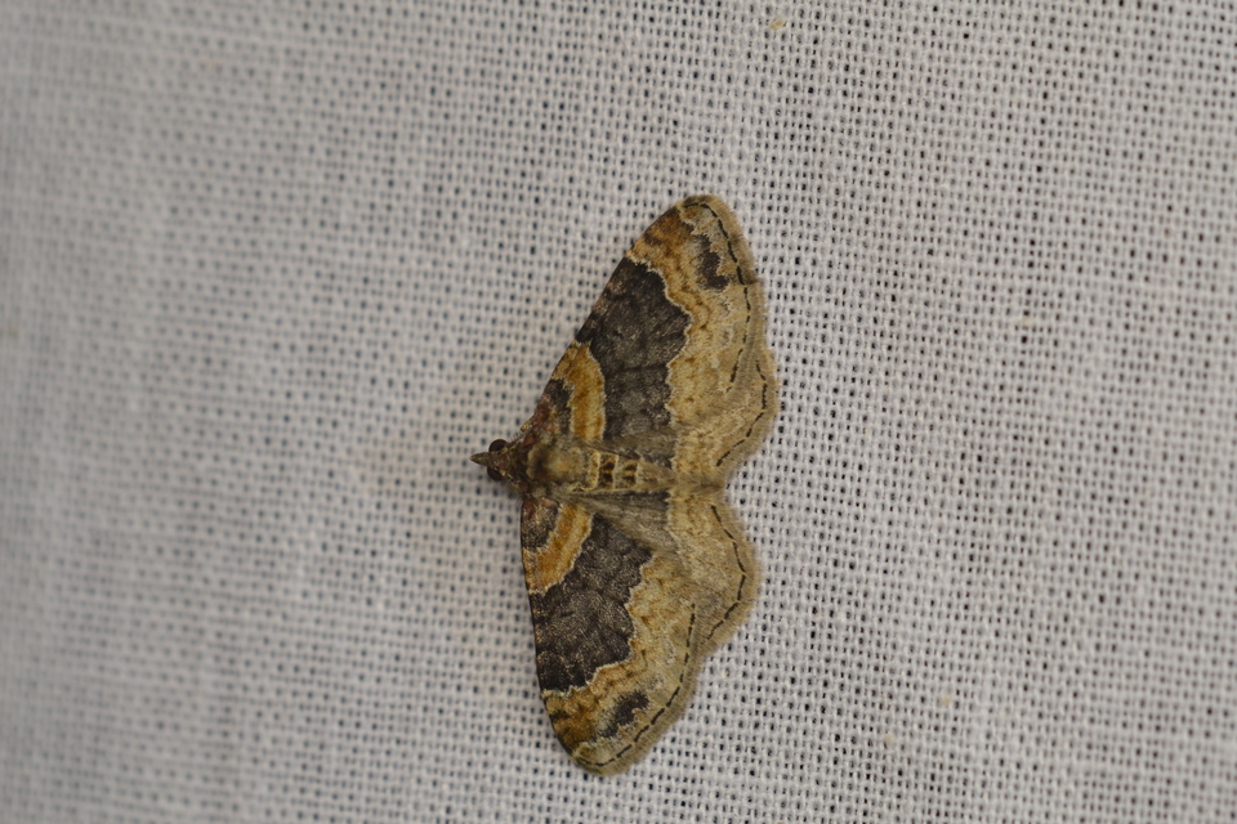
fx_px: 9534
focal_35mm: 278
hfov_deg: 7.4
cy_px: 412
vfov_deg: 5.0
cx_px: 618
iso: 400
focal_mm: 185
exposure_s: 1/125
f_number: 4
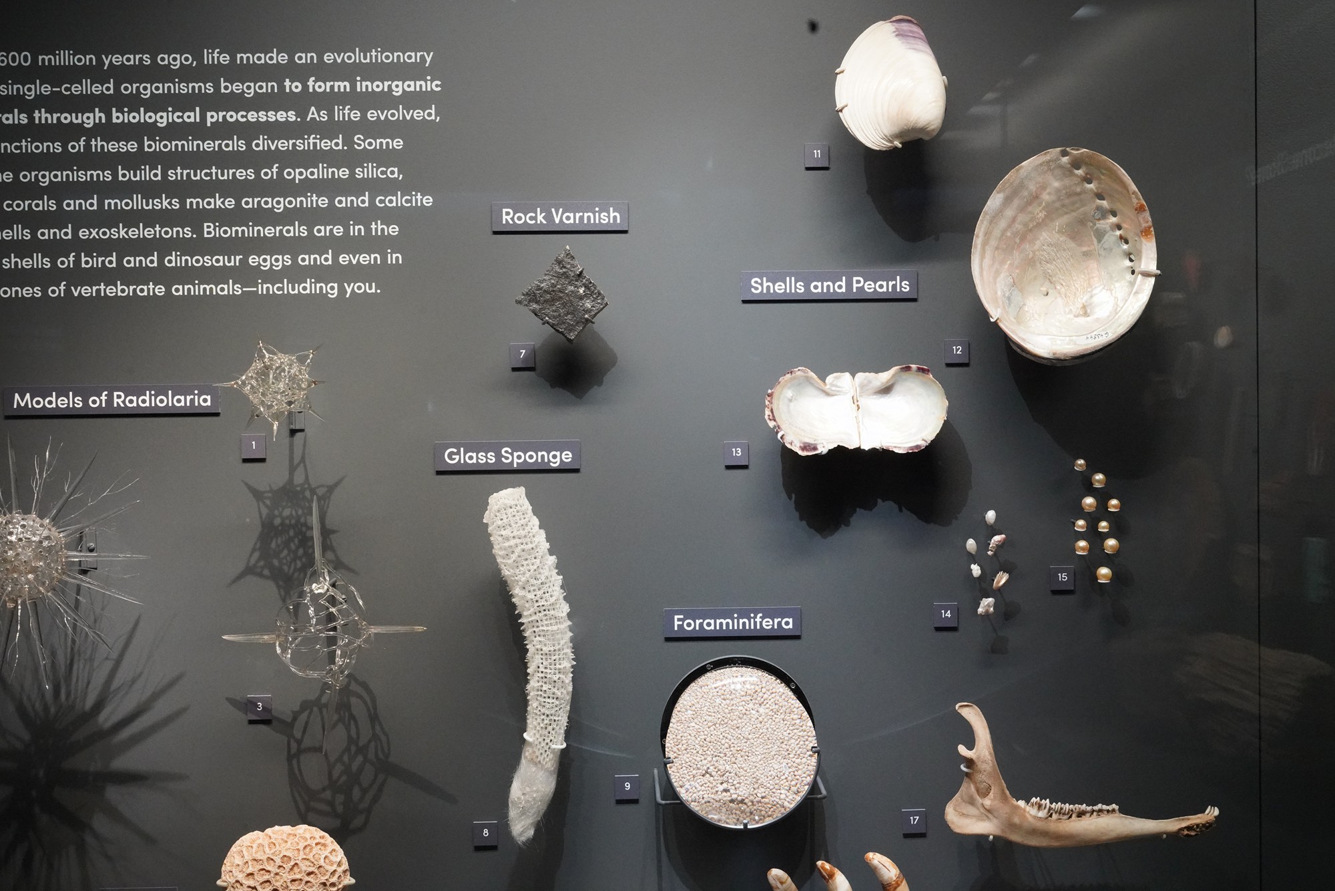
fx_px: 1483
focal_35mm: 40
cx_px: 668
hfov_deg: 48.5
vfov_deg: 33.4
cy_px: 446
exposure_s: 1/80
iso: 10000
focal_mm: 40
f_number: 14
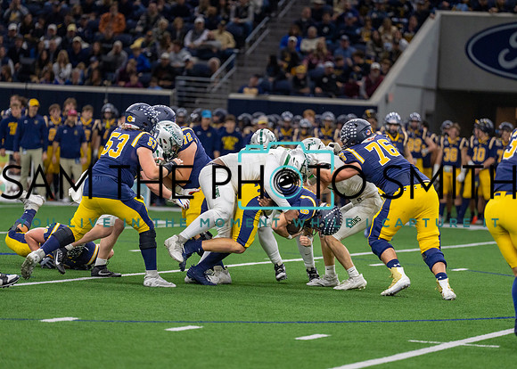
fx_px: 3076
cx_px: 258
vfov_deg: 6.9
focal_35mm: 210
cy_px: 184
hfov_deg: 9.6
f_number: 2.8
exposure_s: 1/1000
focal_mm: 200
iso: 2000
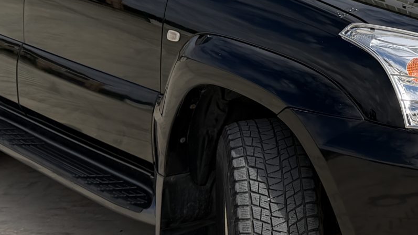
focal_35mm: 84
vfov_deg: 14.0
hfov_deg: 24.0
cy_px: -46
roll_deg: -2.3
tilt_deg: -4.6
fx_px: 931
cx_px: 432
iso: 80
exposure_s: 1/5319
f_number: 1.78
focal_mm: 6.76
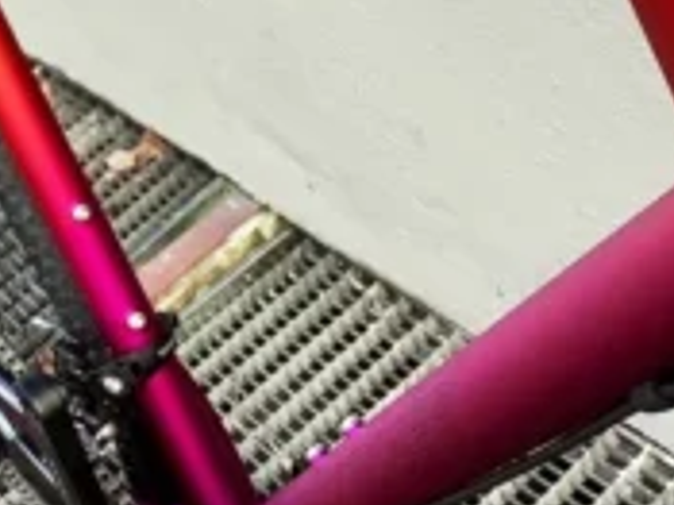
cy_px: -4
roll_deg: +25.0
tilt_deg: -33.5
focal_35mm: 85
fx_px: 1654
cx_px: 212
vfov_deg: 17.0
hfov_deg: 22.9
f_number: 2.4
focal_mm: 3.3
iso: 80
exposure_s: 1/120
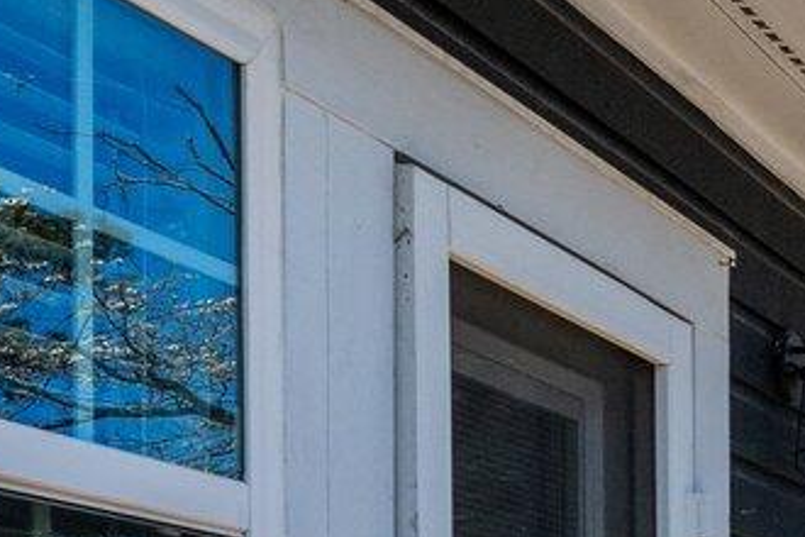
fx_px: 1945
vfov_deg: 14.7
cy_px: 787
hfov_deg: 17.5
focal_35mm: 87
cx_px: 1564
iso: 400
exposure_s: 1/640
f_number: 9
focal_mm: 14
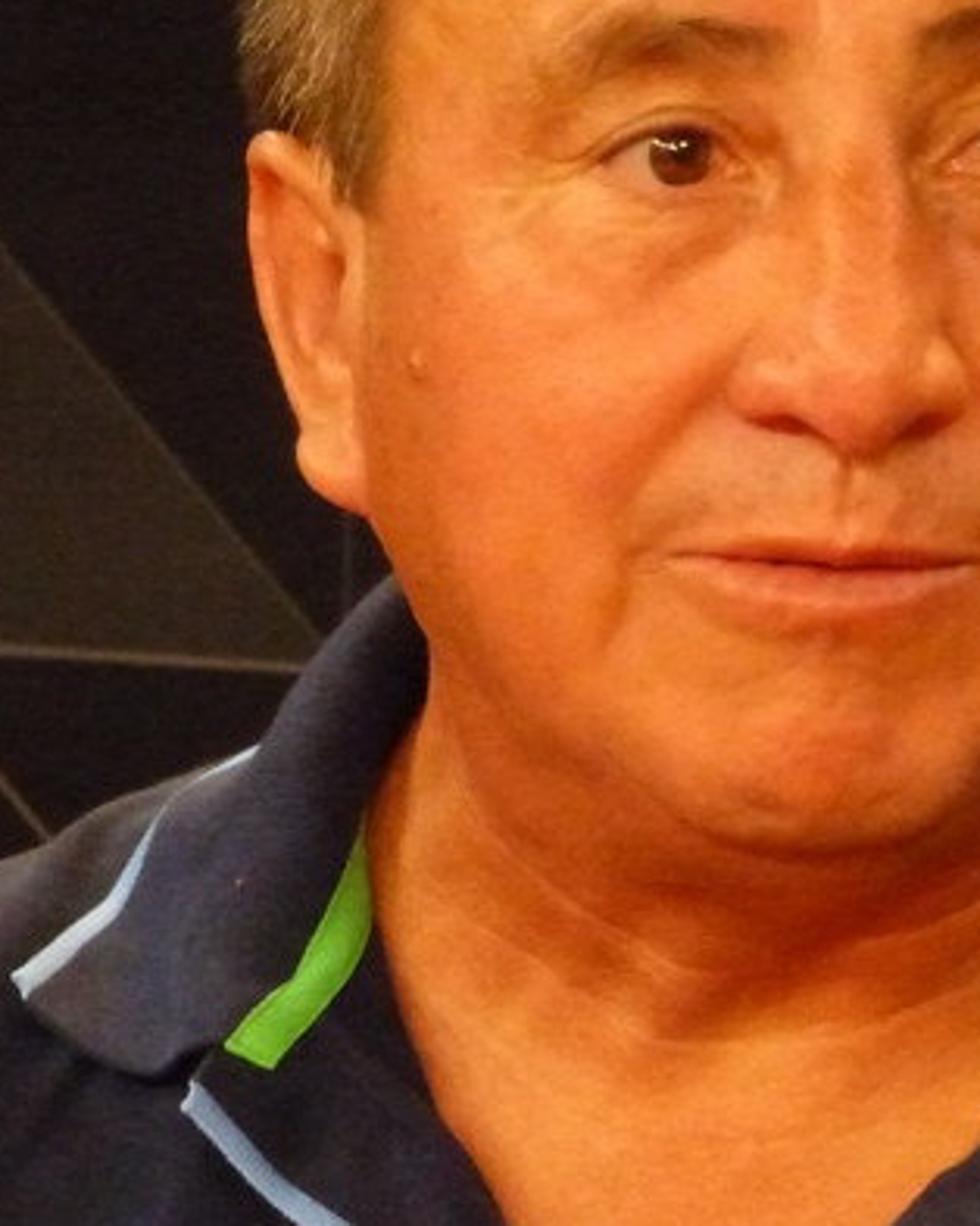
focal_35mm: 634
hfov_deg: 2.4
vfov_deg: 3.1
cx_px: 802
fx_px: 23004
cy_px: 393
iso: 3200
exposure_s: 1/60
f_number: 8
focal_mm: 57.16
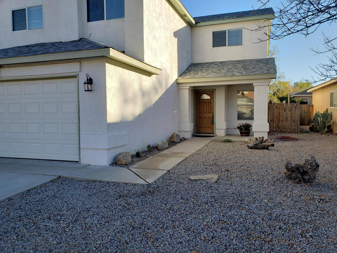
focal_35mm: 26
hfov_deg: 67.3
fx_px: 253
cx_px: 168
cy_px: 126
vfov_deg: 53.1
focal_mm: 4.3
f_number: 2.4
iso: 50
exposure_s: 1/308
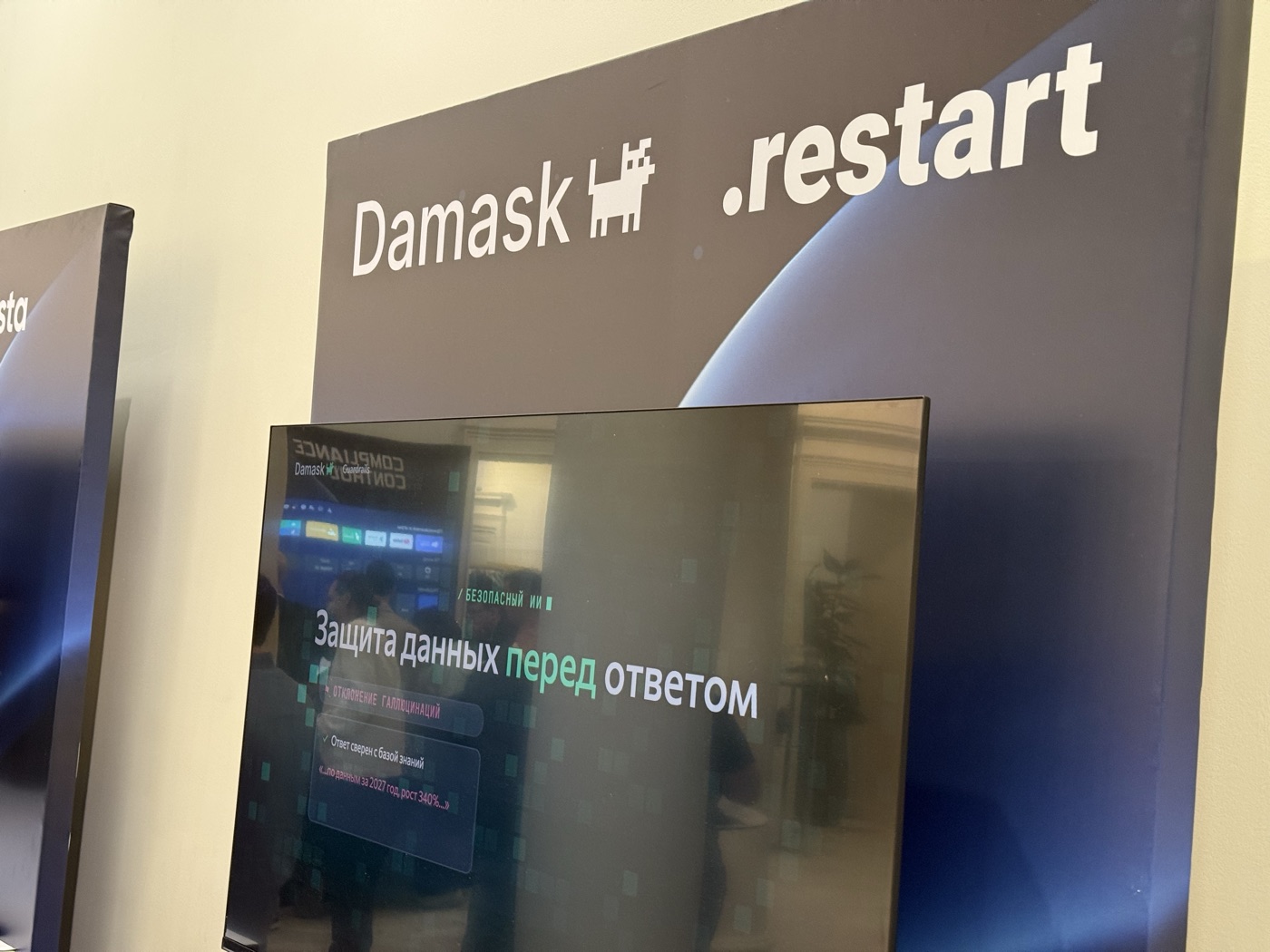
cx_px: 635
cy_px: 476
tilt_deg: +2.6
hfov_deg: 39.7
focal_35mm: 48
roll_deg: -5.6
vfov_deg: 30.3
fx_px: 1761
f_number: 1.78
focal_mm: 6.76
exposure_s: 1/60
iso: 200
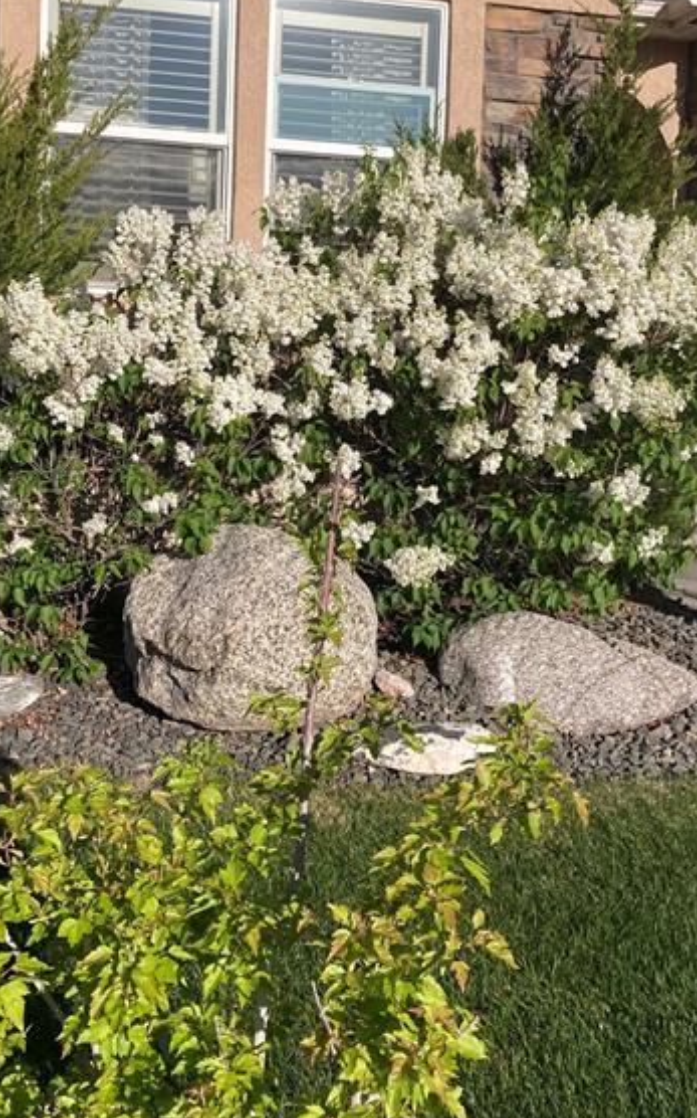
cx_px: 315
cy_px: 398
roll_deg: -0.1
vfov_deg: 47.6
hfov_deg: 31.2
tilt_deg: -1.2
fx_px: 1247
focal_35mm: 41
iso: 25
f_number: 1.8
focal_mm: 3.99
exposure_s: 1/3003
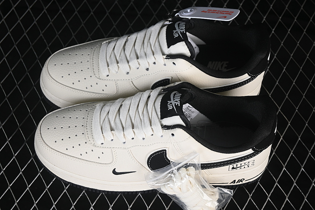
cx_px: 158
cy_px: 105
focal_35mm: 75
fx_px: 656
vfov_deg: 18.2
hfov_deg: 27.0
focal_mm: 50
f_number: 7.1
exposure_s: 1/80
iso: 160
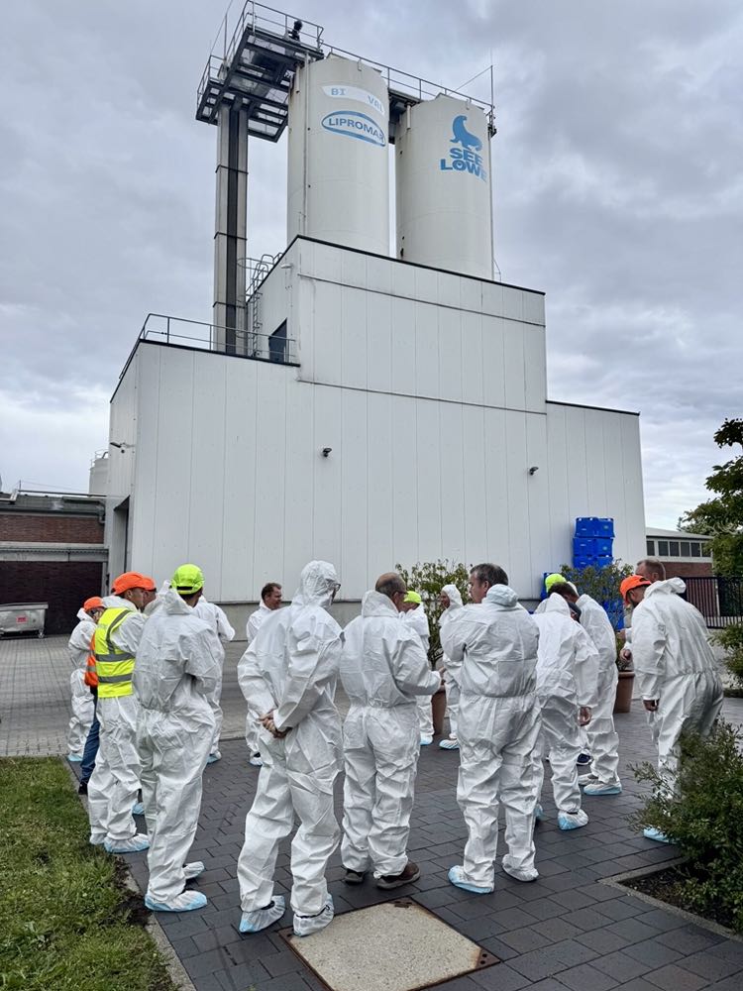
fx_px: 687
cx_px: 372
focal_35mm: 24
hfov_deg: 56.8
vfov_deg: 71.6
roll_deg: +0.4
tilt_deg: +5.3
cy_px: 496
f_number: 1.78
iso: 80
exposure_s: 1/1238
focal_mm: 6.76
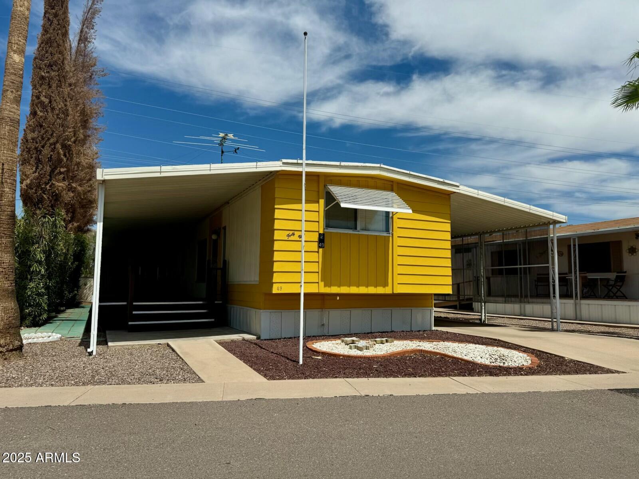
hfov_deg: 71.6
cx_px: 320
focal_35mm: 24
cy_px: 240
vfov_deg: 56.8
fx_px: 443
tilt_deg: +5.8
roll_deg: -1.3
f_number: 1.78
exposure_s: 1/9091
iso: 80
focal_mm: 6.76
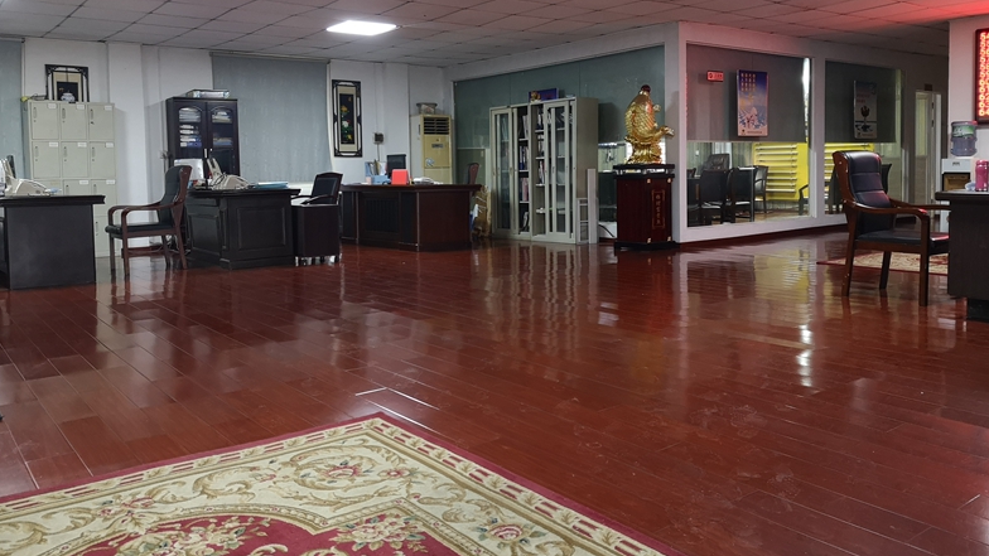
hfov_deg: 64.3
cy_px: 203
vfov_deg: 38.7
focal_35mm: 30
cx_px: 493
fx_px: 787
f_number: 1.8
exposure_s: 1/33.3
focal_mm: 3.95
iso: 250
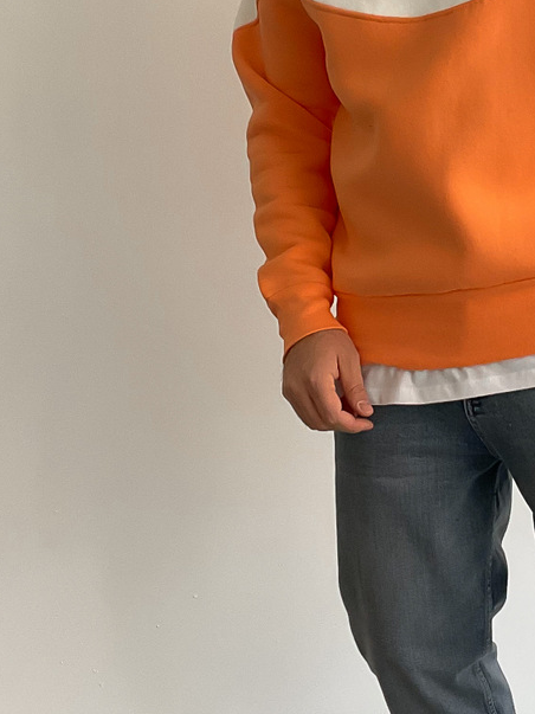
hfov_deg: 19.0
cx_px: 411
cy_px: 259
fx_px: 1587
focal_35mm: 77
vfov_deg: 25.3
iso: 64
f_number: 1.8
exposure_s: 1/115
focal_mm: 3
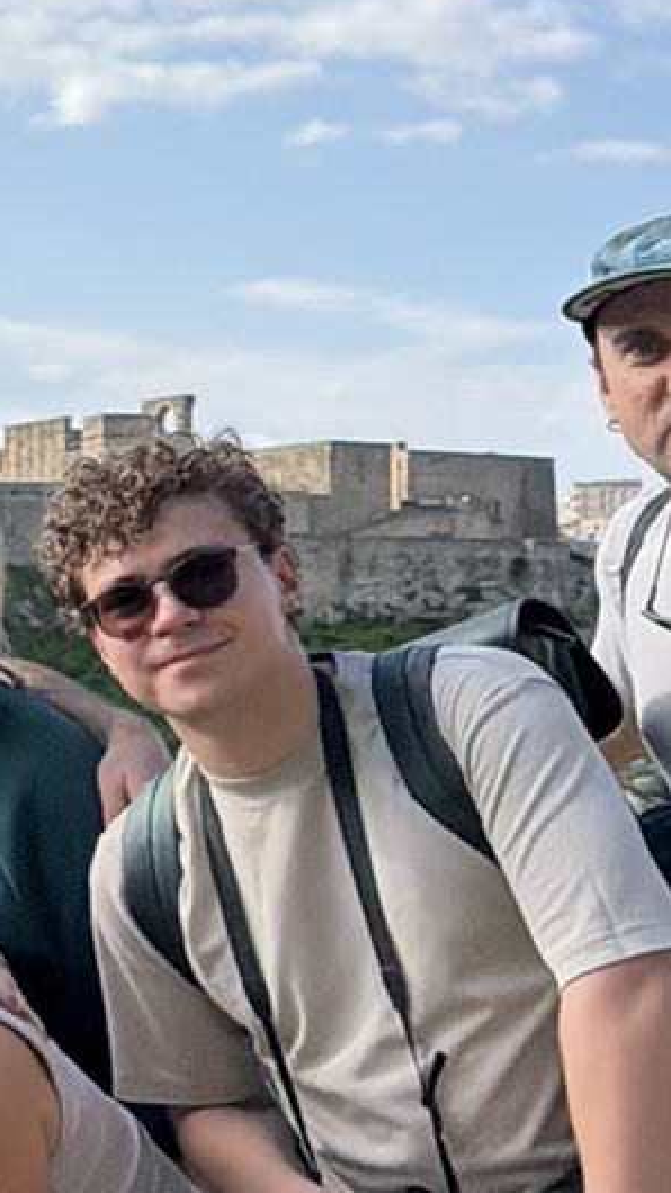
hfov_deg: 11.0
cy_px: 473
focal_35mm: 101
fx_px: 3196
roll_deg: -1.1
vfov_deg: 21.1
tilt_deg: +3.3
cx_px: -619
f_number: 1.78
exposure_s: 1/22727
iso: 500
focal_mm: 6.76
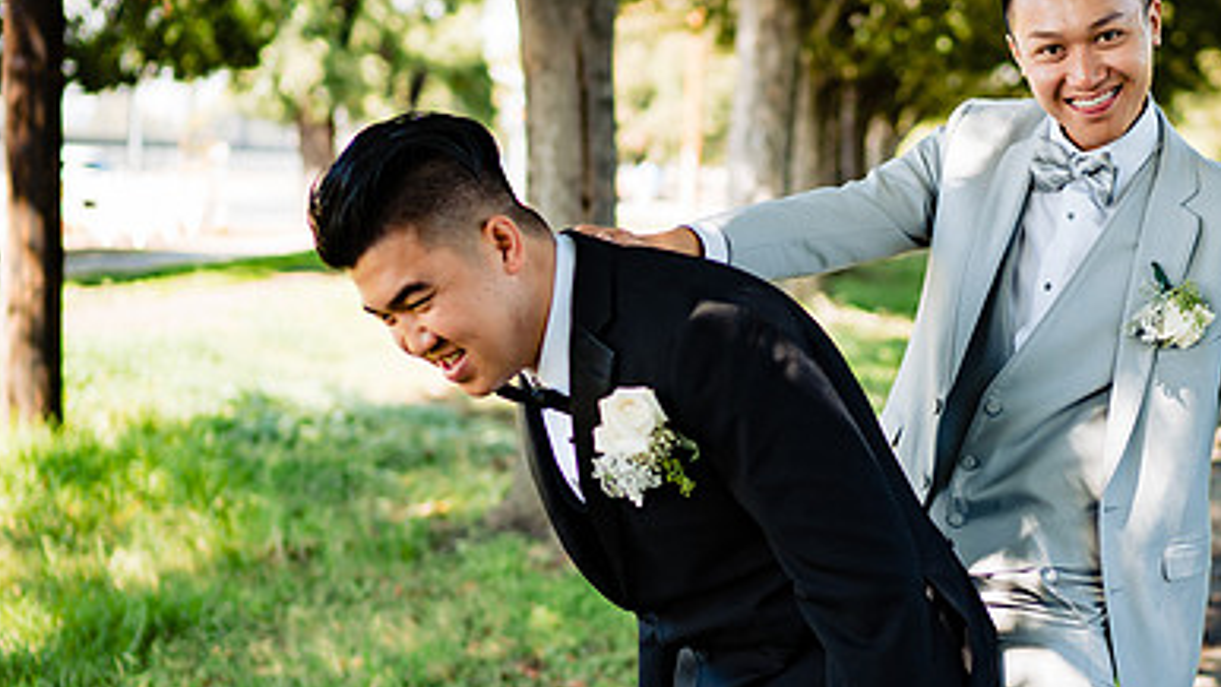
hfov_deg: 31.6
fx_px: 2137
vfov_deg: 18.3
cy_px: 364
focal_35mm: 66
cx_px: 831
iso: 100
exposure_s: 1/500
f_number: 1.6
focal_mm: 35
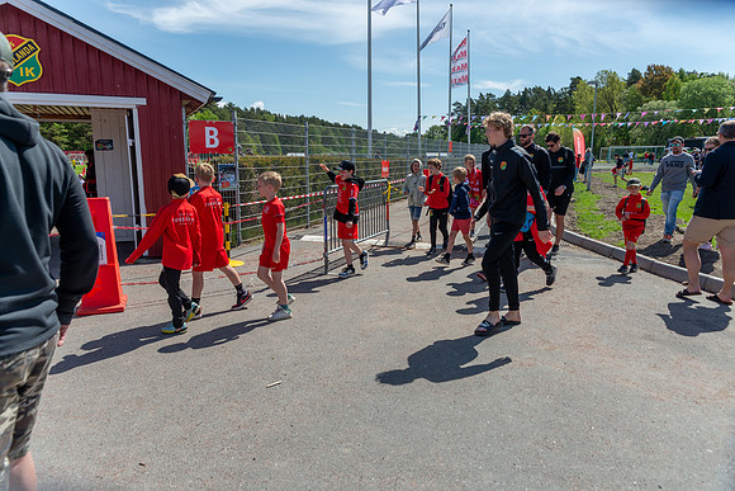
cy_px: 246
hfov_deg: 72.4
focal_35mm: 25
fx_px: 502
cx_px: 368
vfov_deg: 52.1
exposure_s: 1/1000
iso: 100
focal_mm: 24
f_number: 4
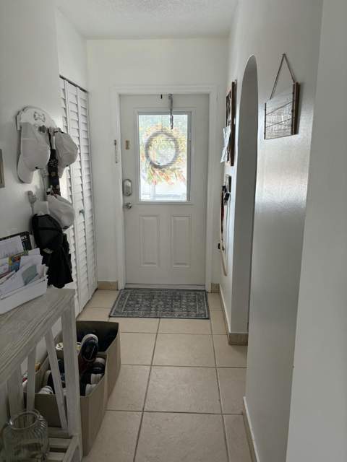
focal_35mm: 26
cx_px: 174
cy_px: 231
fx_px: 348
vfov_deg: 67.3
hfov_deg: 53.1
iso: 125
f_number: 1.6
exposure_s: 1/95
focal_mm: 5.96
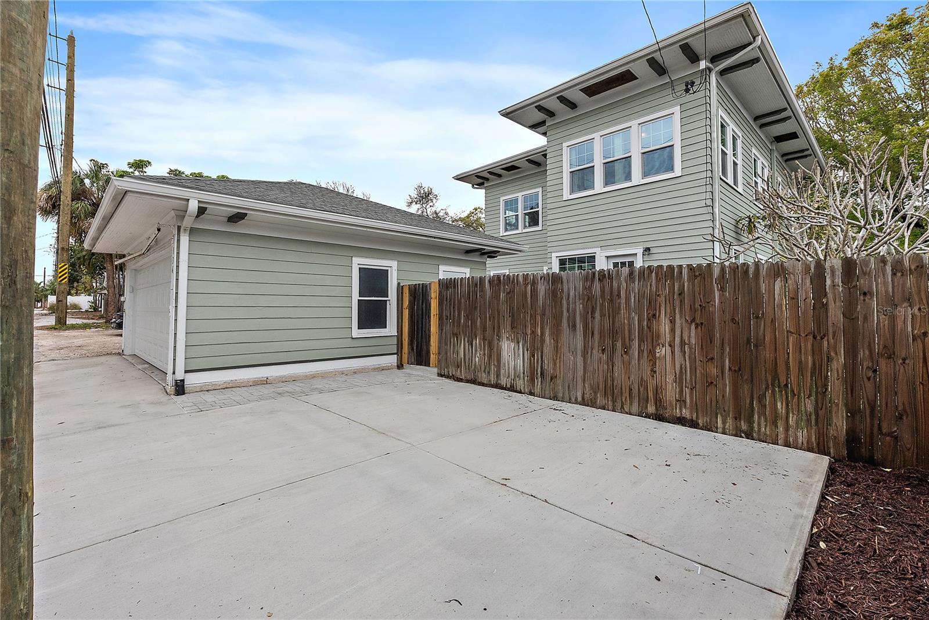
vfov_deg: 73.8
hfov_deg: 96.7
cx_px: 464
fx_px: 413
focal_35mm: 16
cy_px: 310
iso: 1600
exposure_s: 1/1000
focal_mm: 16
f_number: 10
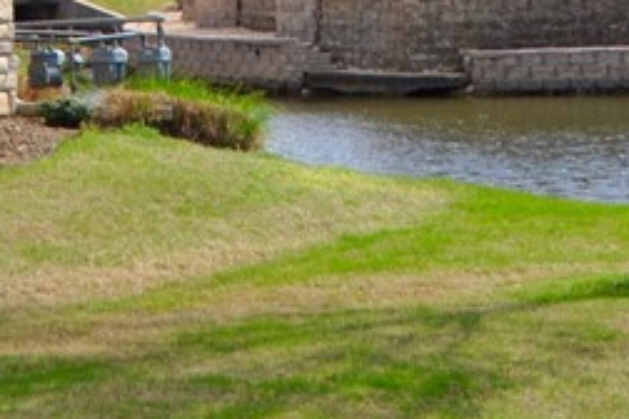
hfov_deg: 10.7
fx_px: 3162
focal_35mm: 181
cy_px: -222
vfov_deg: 7.4
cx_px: -507
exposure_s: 1/400
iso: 200
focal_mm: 28
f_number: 10
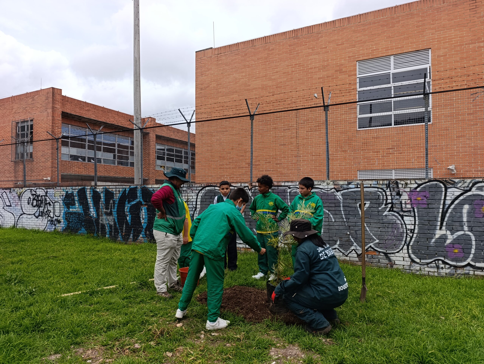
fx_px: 322
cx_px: 242
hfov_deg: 73.8
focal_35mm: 23
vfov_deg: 59.0
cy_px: 182
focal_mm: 6.14
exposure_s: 1/417
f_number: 1.6
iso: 50
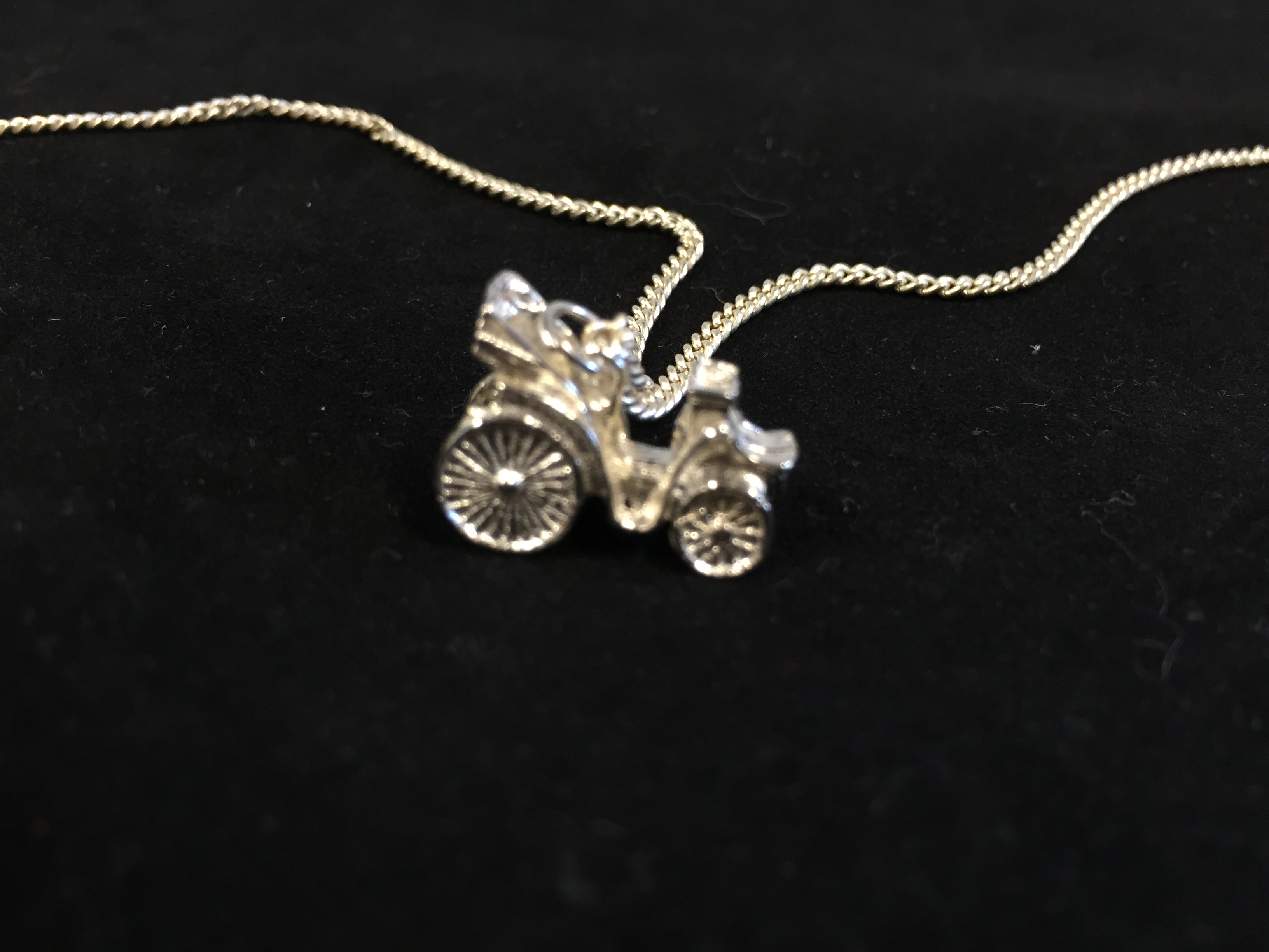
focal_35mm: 29
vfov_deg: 48.2
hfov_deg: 61.7
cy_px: 476
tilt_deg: -35.2
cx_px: 634
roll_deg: -1.6
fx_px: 1063
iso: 125
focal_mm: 4.15
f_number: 2.2
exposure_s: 1/33
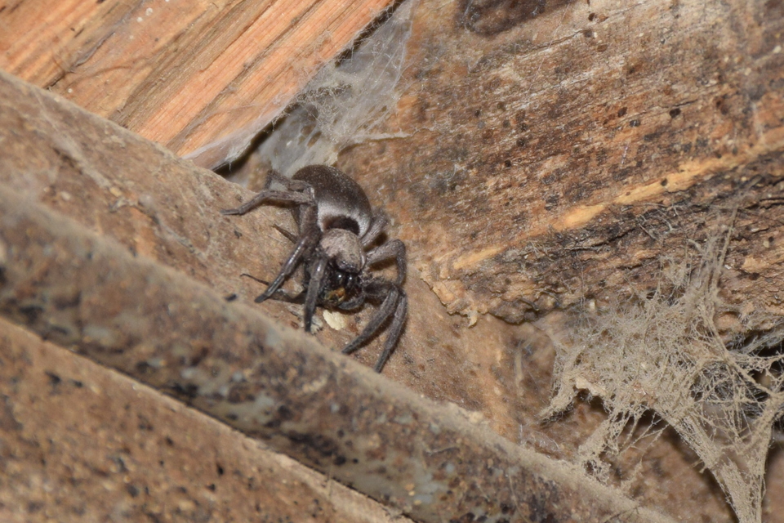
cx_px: 392
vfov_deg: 7.9
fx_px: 3789
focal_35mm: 174
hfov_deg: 11.8
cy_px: 262
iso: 320
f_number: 7.1
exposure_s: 1/60
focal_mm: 116
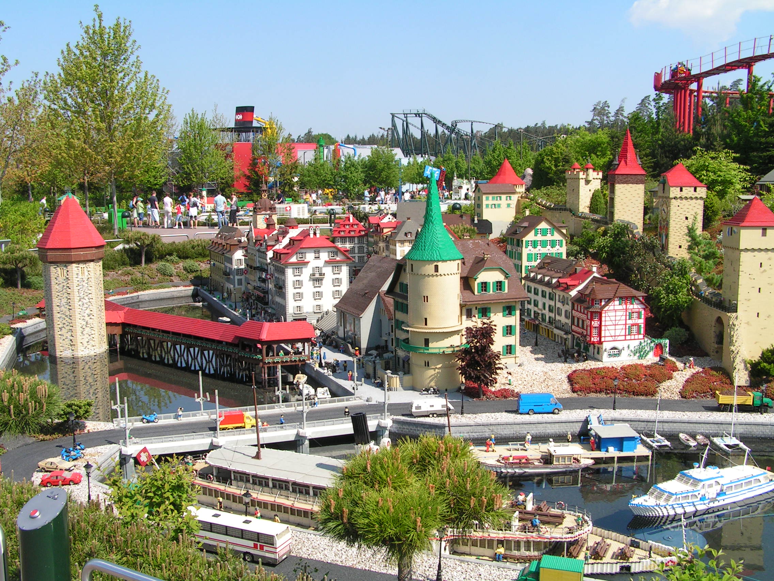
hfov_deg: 49.0
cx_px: 387
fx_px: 850
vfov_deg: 37.7
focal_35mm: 38
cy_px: 290
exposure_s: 1/250
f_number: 5.6
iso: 50
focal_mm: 6.3
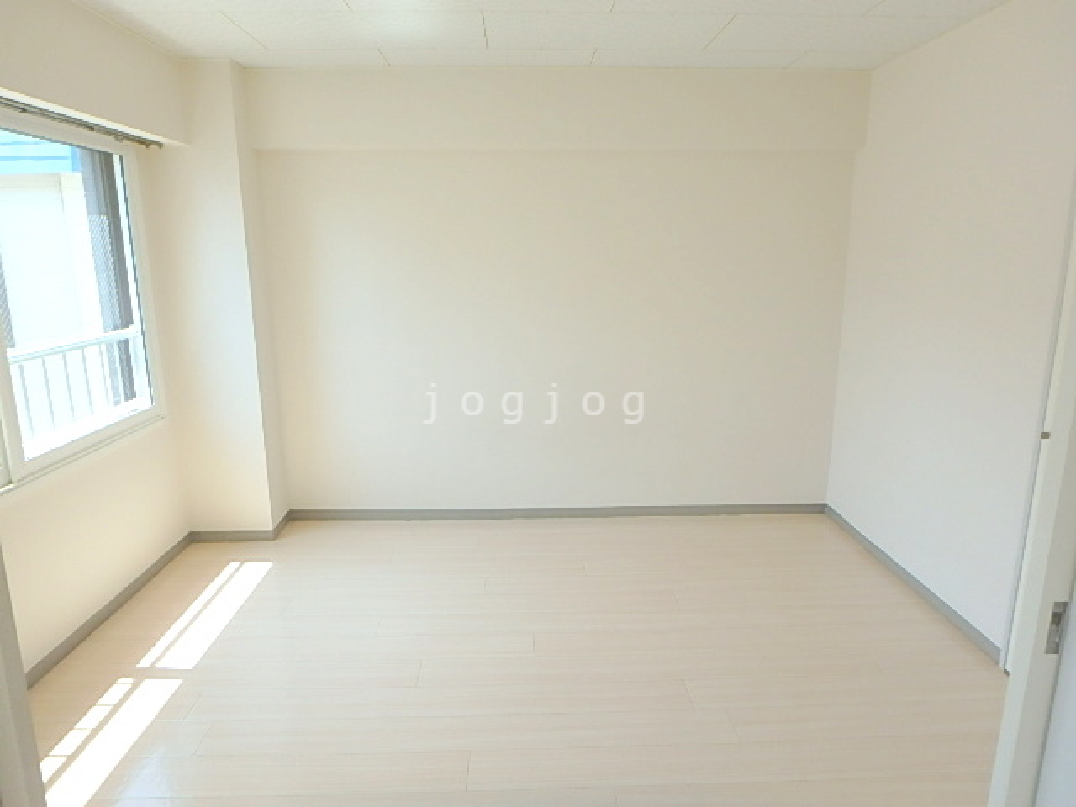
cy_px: 404
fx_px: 653
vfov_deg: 63.4
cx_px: 538
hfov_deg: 79.0
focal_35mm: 21
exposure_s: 1/125
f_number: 3.5
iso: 125
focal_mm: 3.7
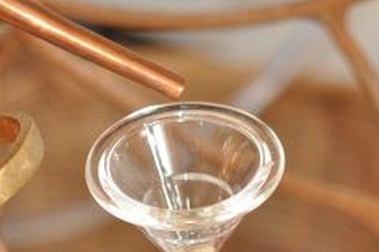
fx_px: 2409
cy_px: 293
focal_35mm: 229
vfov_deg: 6.0
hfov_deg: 9.0
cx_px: 326
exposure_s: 1/60
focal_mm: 60
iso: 800
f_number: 2.8
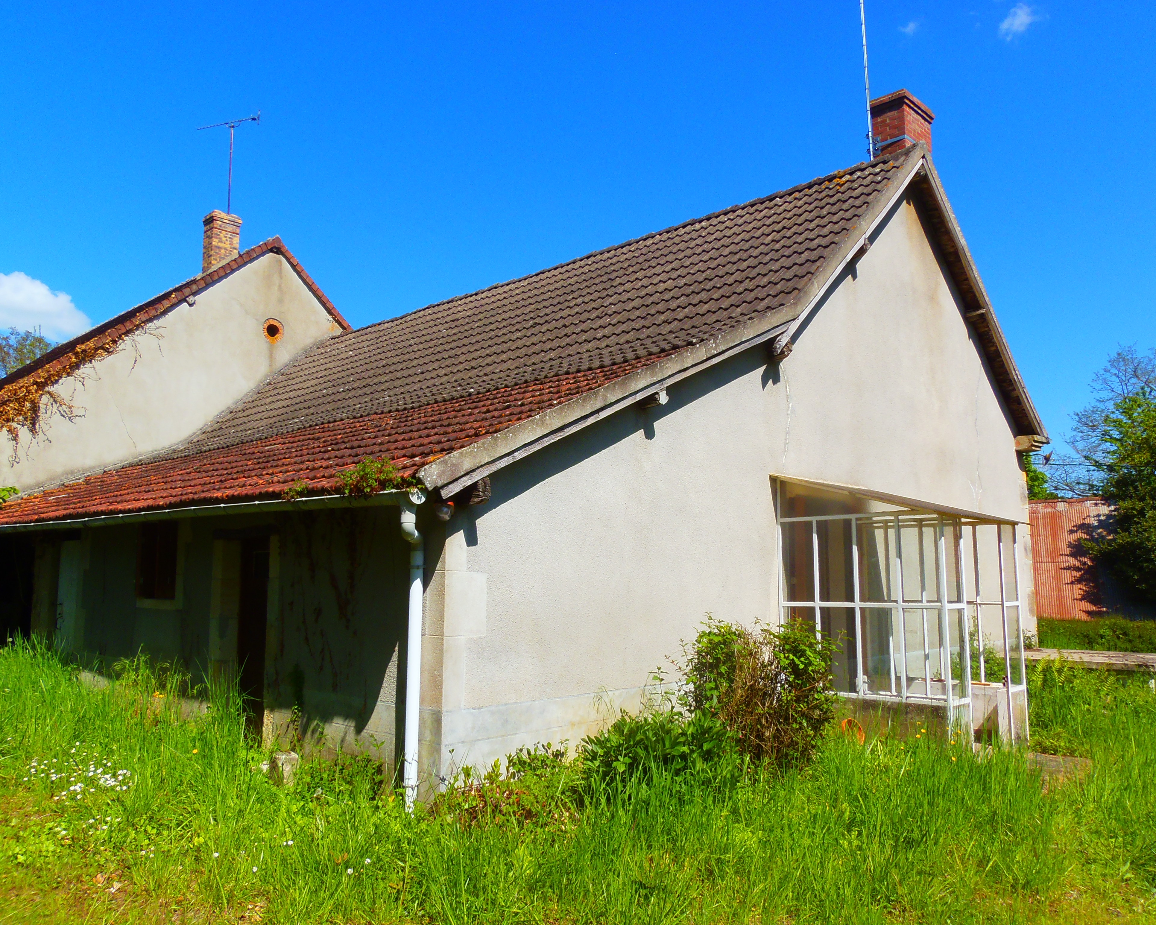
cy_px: 449
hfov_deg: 66.0
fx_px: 890
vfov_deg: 54.9
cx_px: 575
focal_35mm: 26
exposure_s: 1/320
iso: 64
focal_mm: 4.3
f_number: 5.5
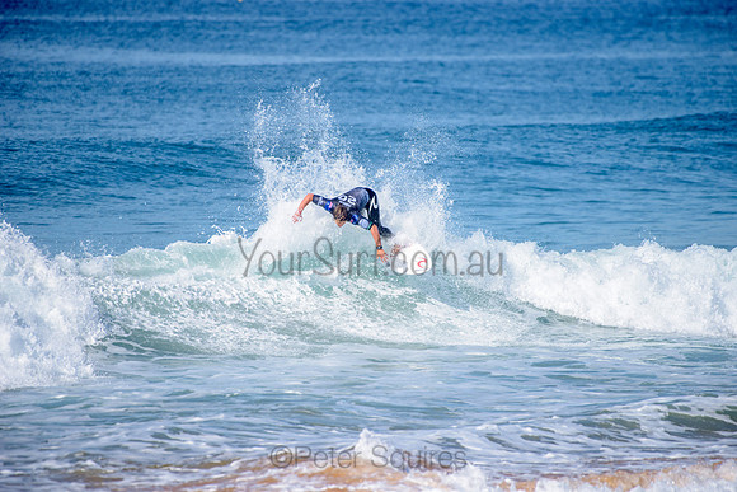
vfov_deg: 2.8
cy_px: 246
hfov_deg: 4.1
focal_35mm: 500
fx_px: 10238
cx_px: 368
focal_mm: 500
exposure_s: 1/2000
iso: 160
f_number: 5.6
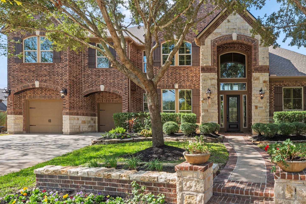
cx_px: 214
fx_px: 204
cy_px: 118
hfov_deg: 70.7
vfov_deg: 52.9
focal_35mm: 24
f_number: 8
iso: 110
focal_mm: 16
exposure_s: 1/100
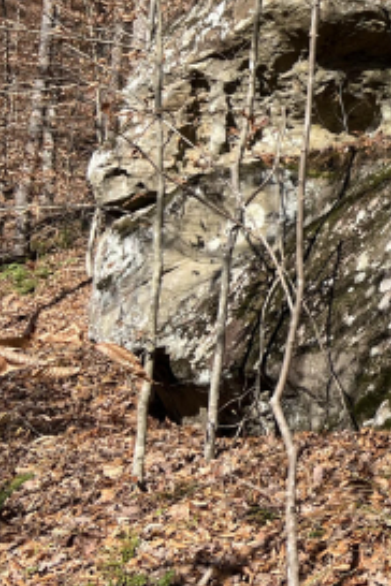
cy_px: 155
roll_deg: -1.8
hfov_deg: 17.9
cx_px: 622
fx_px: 1075
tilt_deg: +12.2
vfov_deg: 30.1
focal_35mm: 66
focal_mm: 5.7
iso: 50
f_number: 1.5
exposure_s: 1/2994
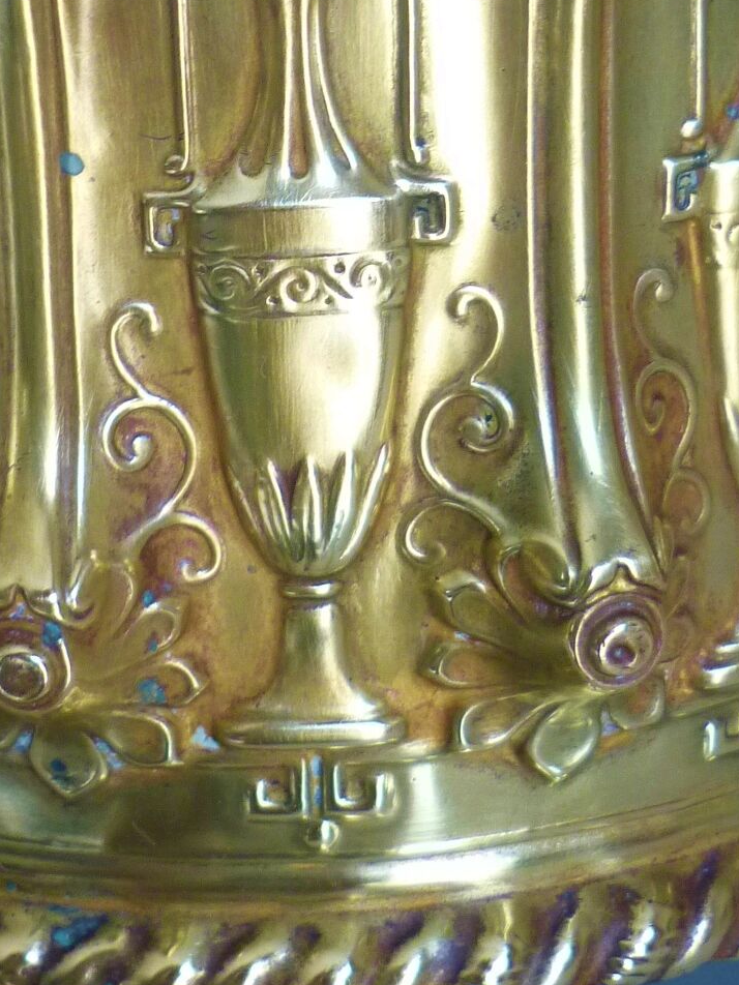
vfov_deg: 26.9
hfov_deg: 20.7
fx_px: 2021
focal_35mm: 71
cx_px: 280
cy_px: 216
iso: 160
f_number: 2.8
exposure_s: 1/30
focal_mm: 5.5
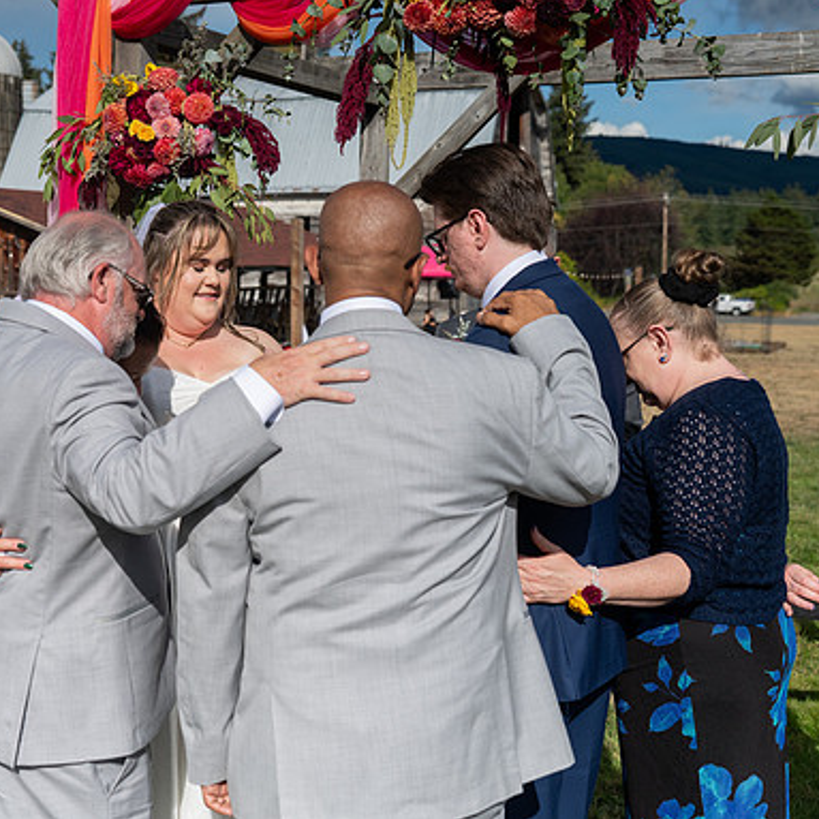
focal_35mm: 54
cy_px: 407
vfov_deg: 31.6
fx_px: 1445
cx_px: 216
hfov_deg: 31.1
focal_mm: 42
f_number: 4.5
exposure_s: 1/8000
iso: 400
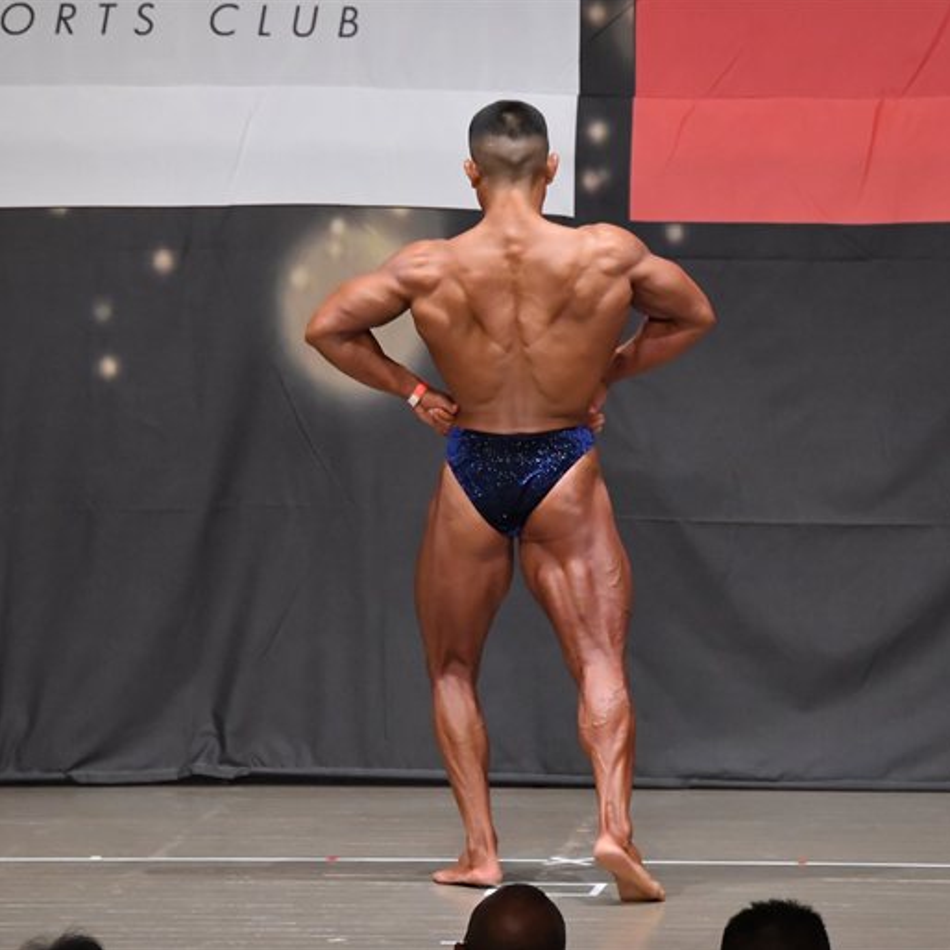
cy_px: 475
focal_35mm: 278
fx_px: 8632
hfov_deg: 6.3
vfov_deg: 6.3
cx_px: 524
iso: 6400
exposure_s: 1/400
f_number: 5.6
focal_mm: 145
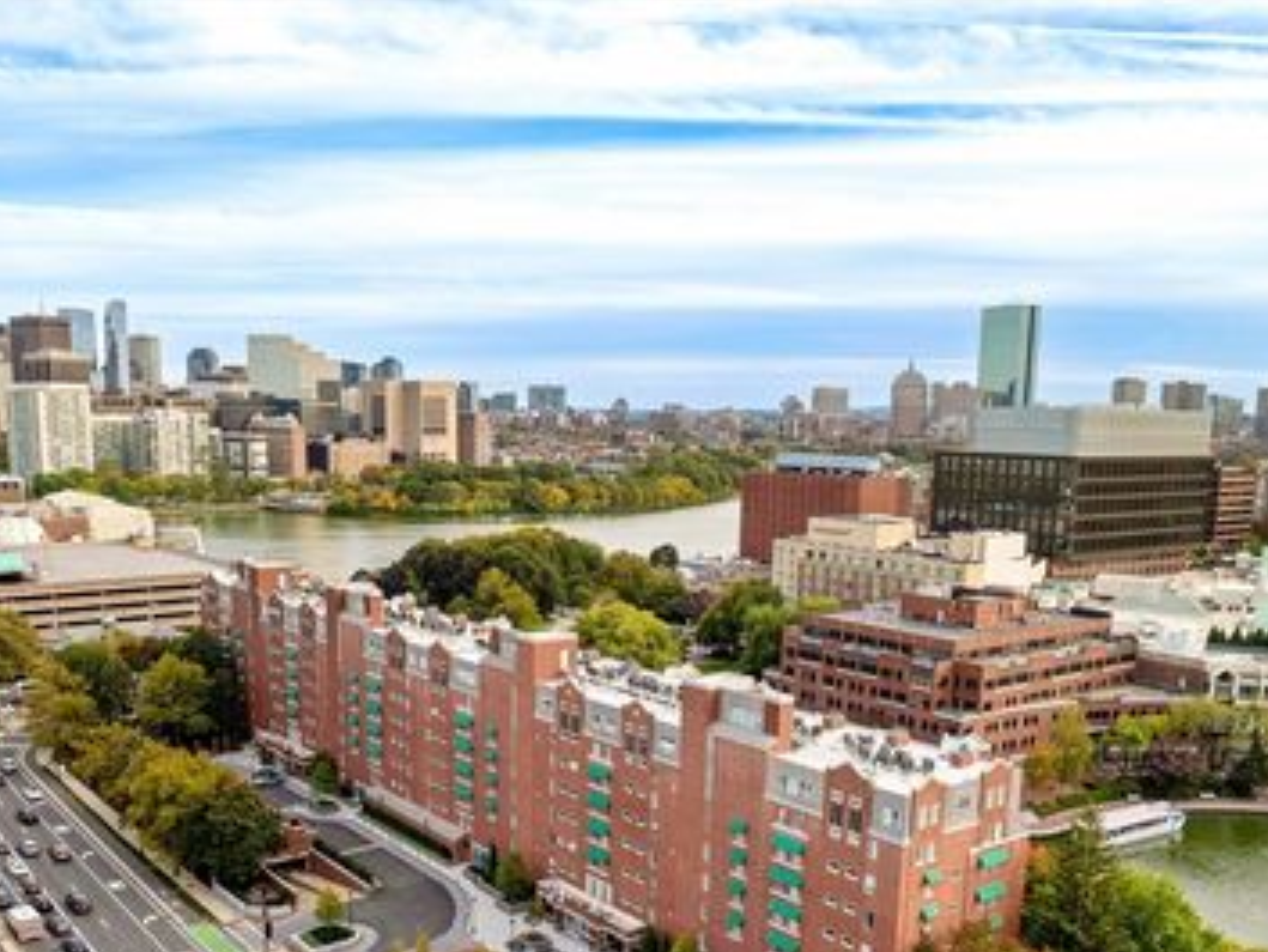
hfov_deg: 53.8
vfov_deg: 41.0
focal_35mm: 34
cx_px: 568
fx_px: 1246
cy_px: 670
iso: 100
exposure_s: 1/50
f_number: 2.8
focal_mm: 12.29
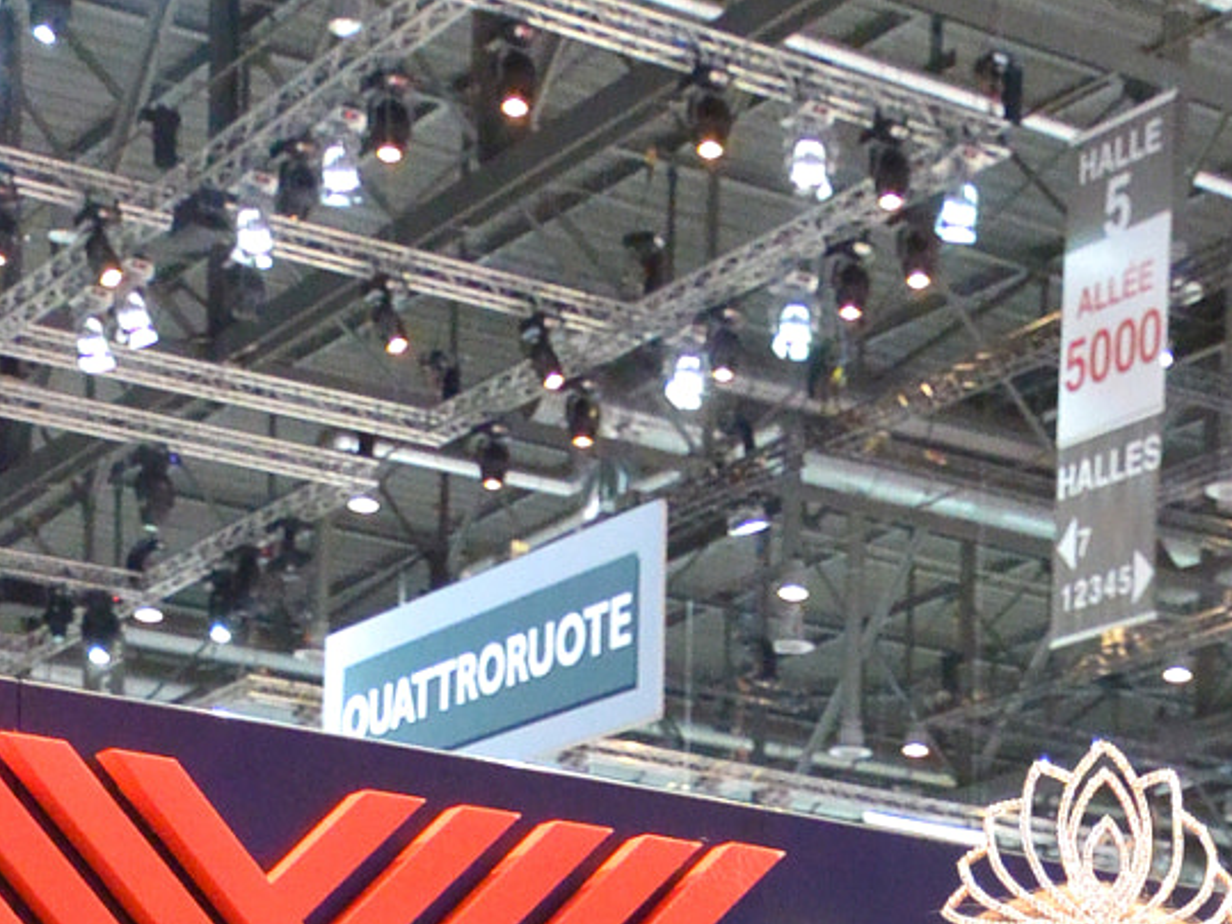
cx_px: 934
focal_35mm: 106
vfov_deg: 11.4
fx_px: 3772
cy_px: 2280
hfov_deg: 18.4
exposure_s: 1/60
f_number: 4
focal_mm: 10.9
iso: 1000
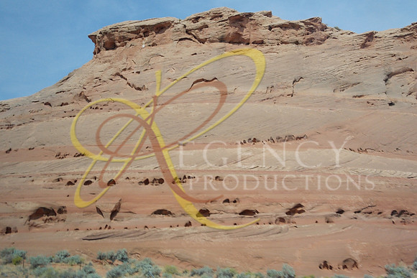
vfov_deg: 27.5
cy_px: 139
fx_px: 568
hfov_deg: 40.3
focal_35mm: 49
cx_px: 208
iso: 200
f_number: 4.5
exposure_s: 1/320
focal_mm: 32
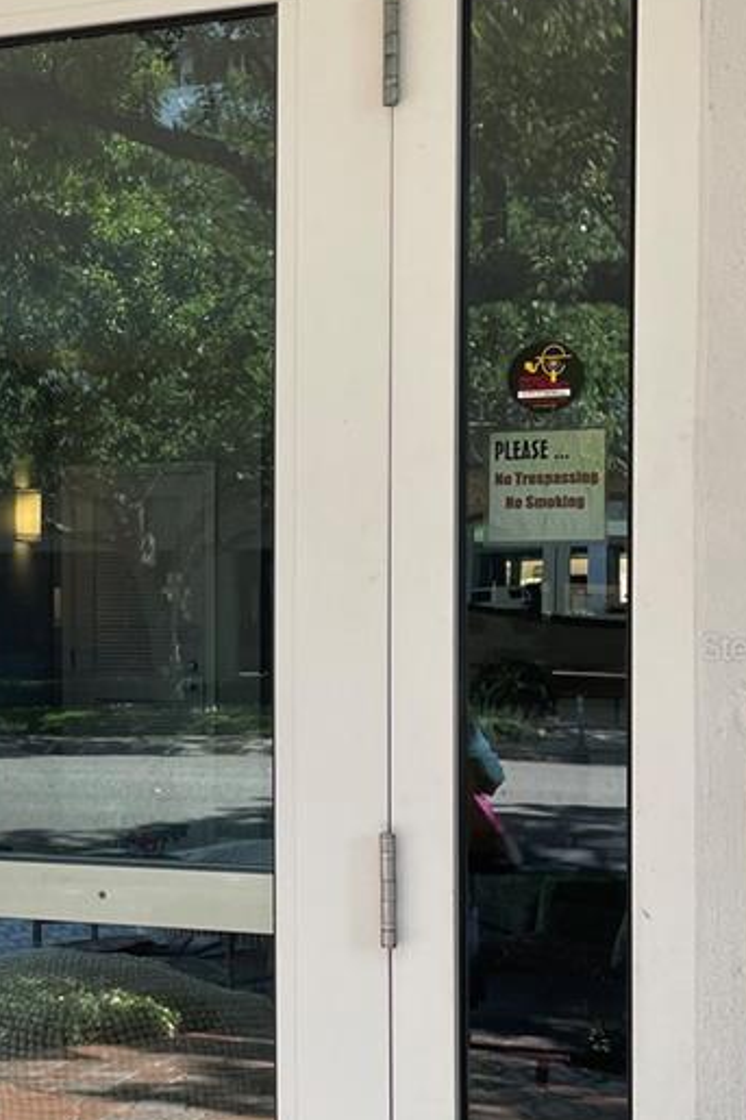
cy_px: 646
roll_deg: +0.5
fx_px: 1959
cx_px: -122
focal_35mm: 63
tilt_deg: -1.1
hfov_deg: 20.3
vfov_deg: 31.8
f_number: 1.6
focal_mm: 4.2
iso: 32
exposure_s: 1/331
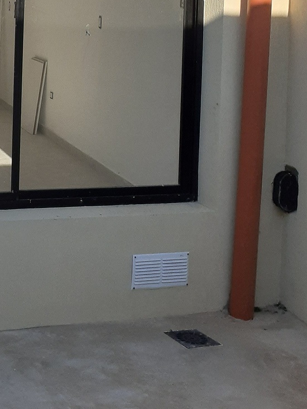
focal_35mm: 76
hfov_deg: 17.9
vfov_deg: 24.0
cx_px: -115
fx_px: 898
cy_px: -38
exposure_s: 1/1821
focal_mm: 3.6
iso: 40
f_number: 1.9
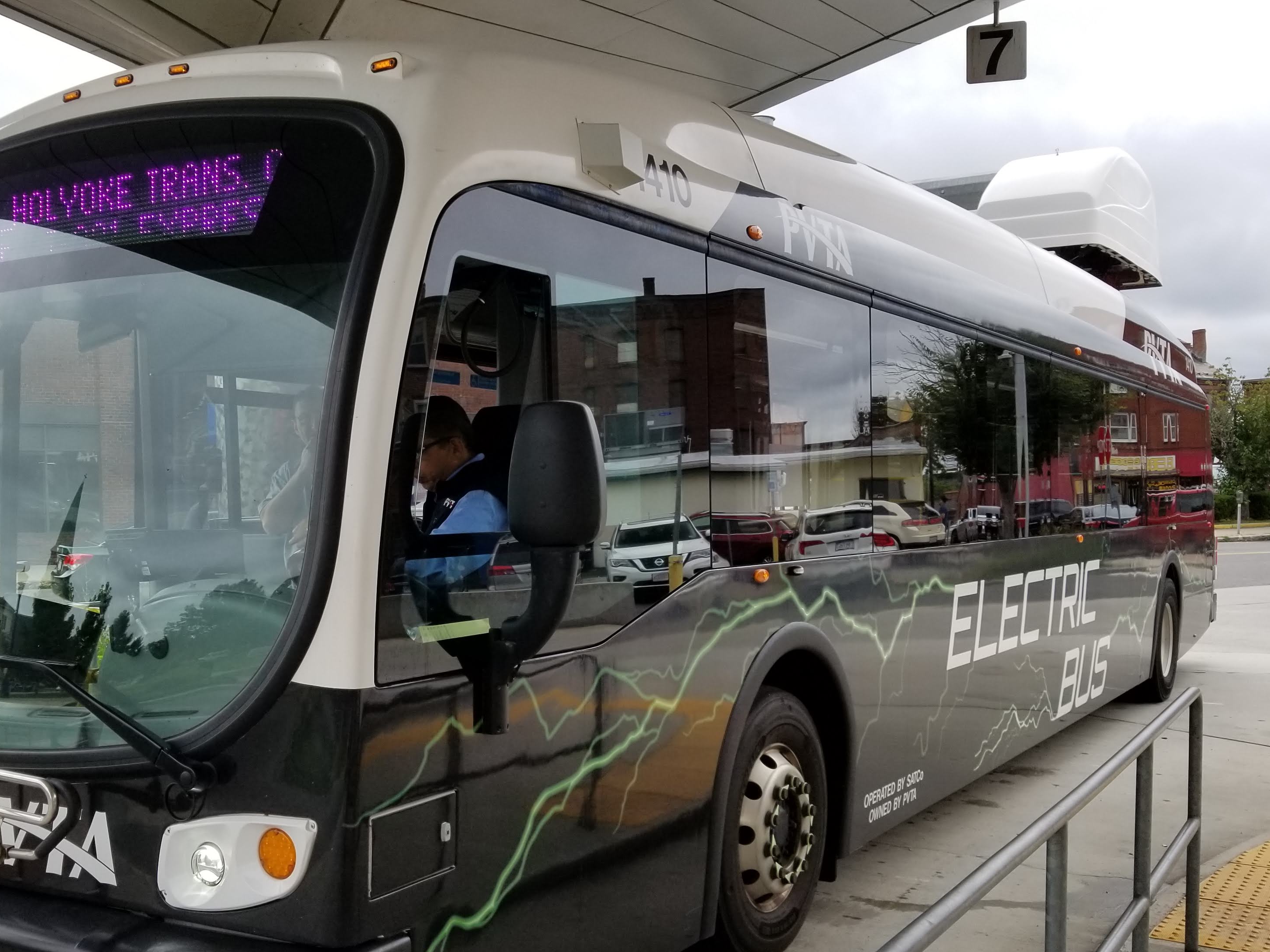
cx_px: 500
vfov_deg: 39.5
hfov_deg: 51.0
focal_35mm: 36
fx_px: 1321
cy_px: 561
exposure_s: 1/560
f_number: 1.7
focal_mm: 4.3
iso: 50
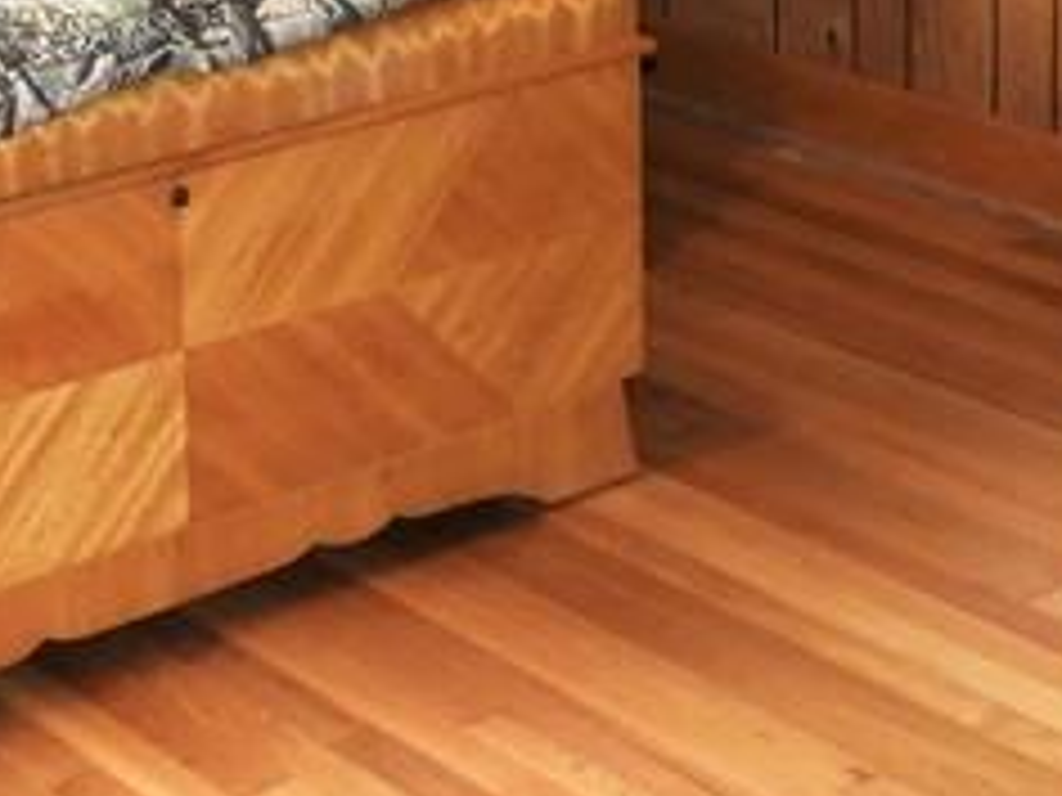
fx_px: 3191
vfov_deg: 13.5
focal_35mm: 104
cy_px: -378
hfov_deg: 18.9
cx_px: 405
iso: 200
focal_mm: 4.3
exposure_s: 1/30
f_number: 3.3
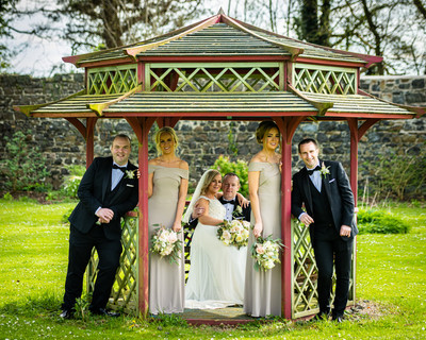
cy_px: 188
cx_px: 174
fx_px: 1348
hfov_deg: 17.9
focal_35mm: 107
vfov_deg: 14.4
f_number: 2.8
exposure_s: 1/1000
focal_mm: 86
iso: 250
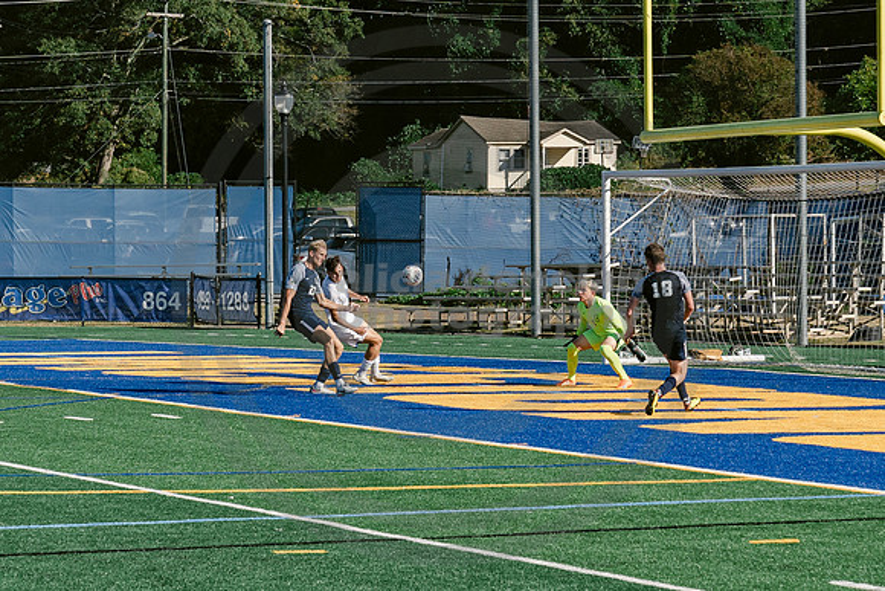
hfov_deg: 13.0
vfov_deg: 8.7
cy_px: 405
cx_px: 417
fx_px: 3882
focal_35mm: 158
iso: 640
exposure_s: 1/3200
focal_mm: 70
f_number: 5.6
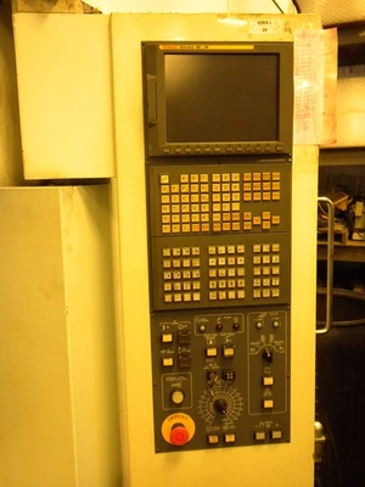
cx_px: 182
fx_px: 520
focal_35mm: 37
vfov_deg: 50.1
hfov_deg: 38.7
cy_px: 244
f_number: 3.5
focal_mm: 6.6
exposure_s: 1/36.3
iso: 400
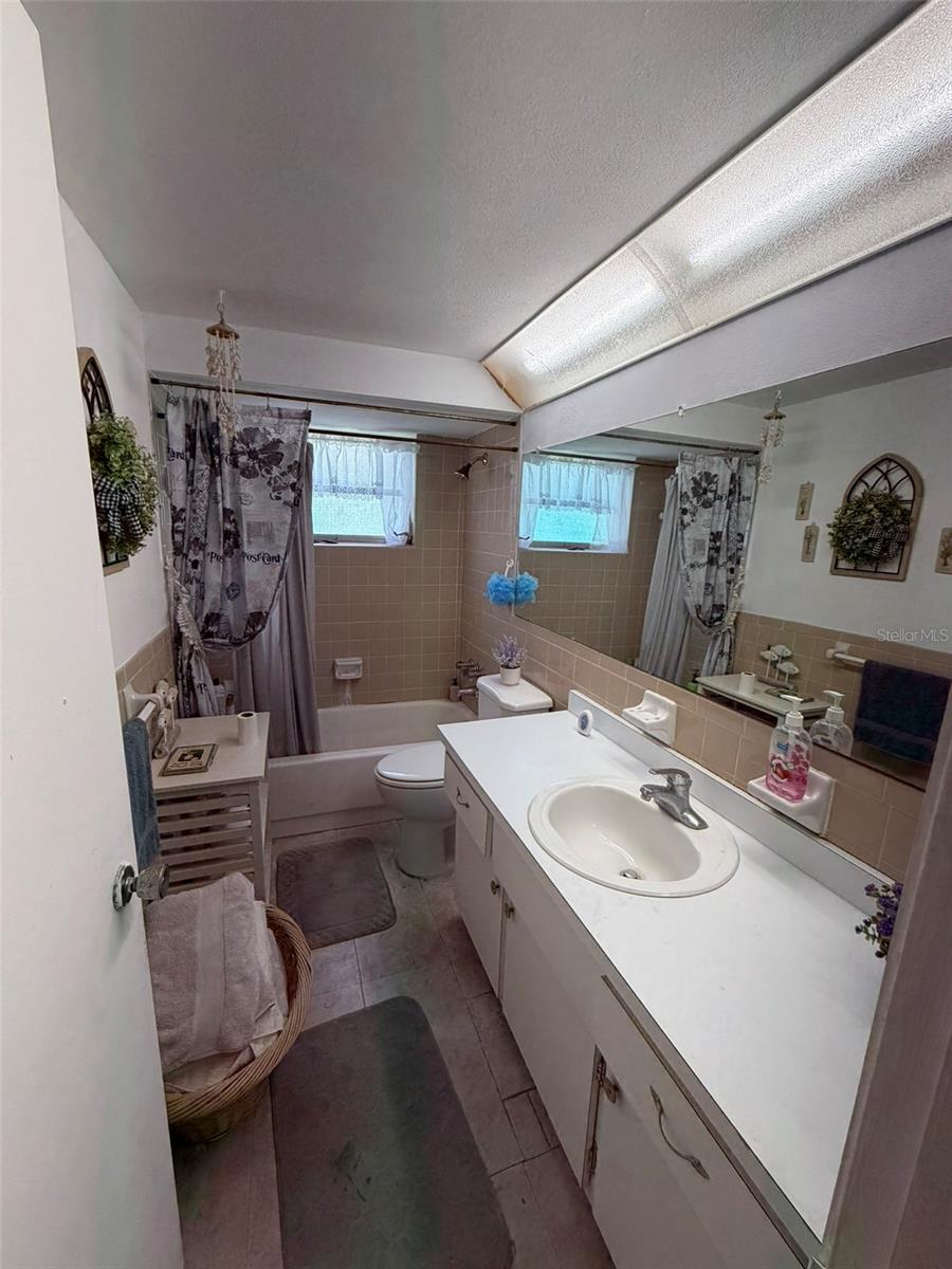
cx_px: 476
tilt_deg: -12.1
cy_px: 634
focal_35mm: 14
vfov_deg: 102.1
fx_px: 513
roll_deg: -2.1
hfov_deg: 85.7
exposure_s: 1/120
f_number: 2.2
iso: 100
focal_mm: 2.22
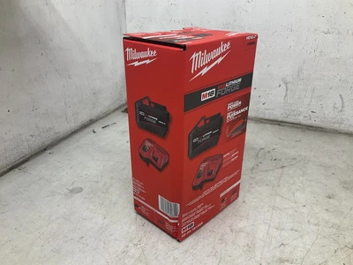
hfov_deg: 61.7
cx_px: 176
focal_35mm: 29
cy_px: 132
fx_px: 296
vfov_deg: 48.2
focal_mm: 3
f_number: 1.8
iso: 40
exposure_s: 1/120
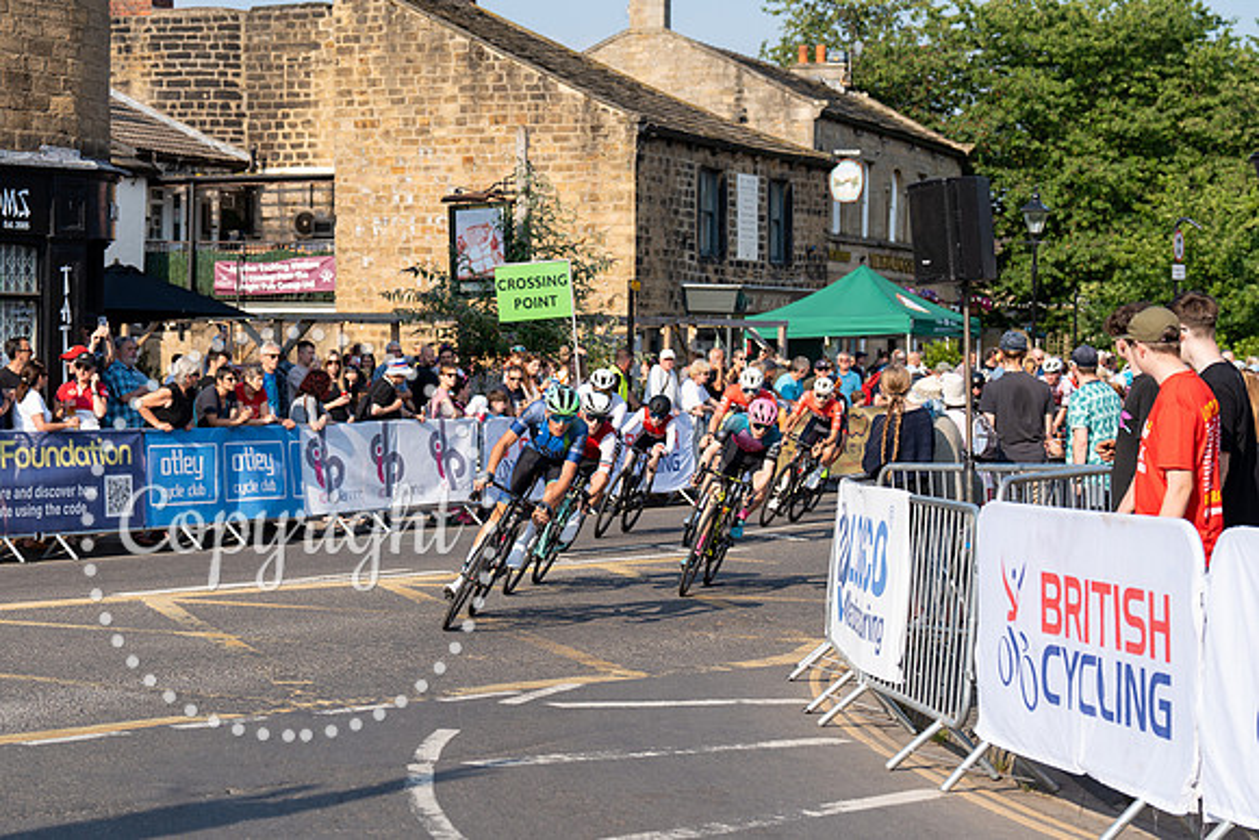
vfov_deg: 17.1
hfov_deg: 25.5
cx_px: 630
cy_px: 420
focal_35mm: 80
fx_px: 2787
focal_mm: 75
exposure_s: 1/1000
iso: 160
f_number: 4
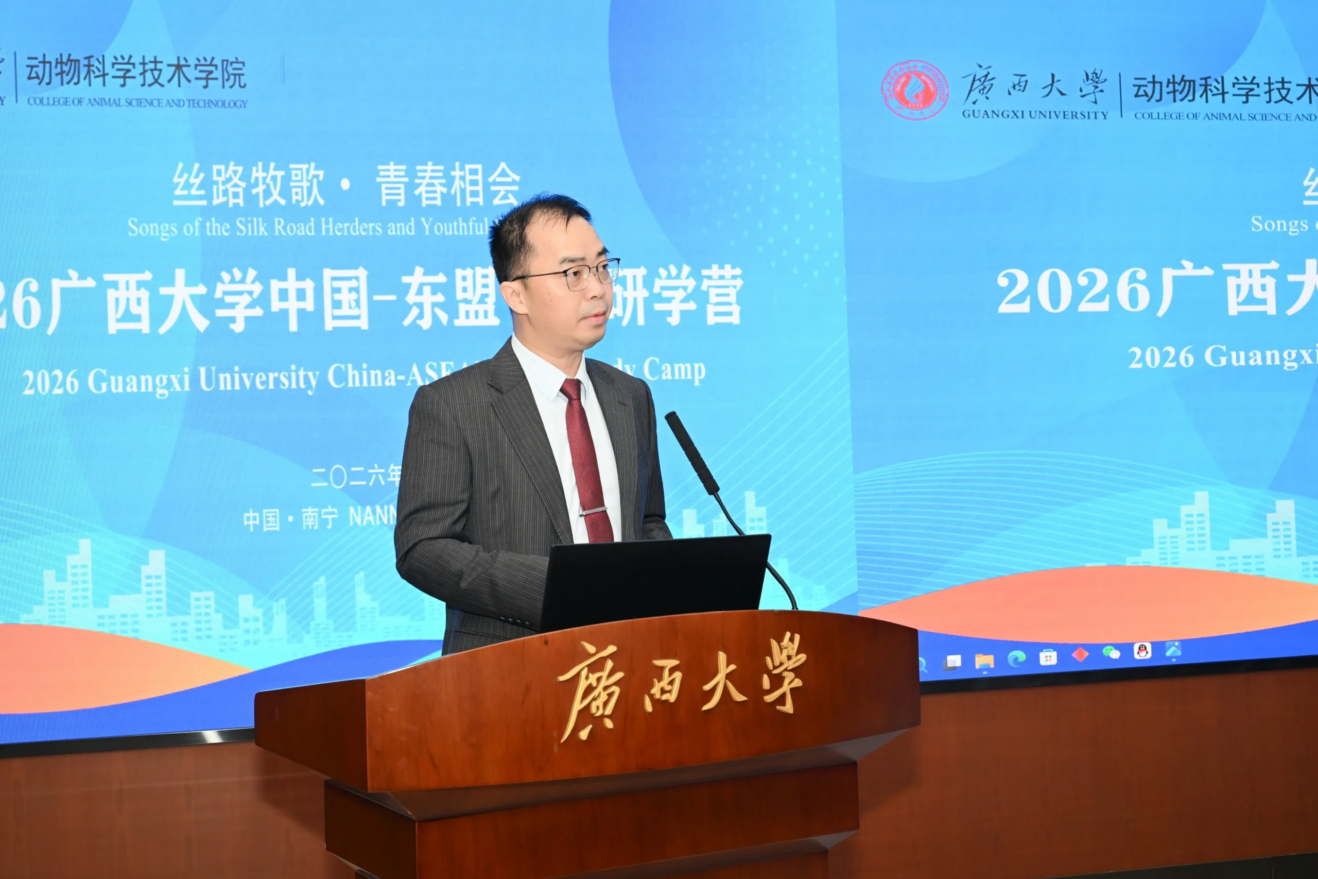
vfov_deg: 28.6
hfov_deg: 41.9
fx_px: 1720
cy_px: 440
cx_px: 659
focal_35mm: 47
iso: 1600
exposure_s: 1/160
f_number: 8
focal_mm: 47
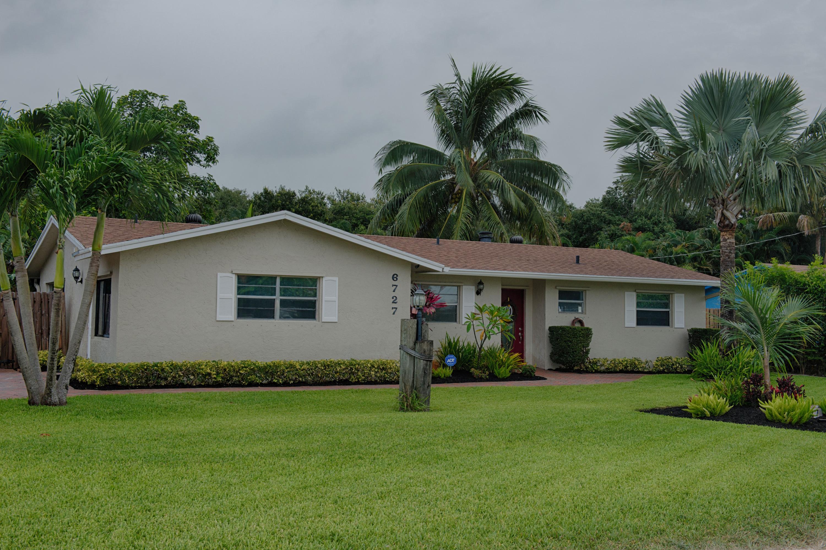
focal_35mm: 44
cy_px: 275
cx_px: 413
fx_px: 1009
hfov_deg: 44.5
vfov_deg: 30.5
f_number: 8
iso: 500
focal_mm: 44
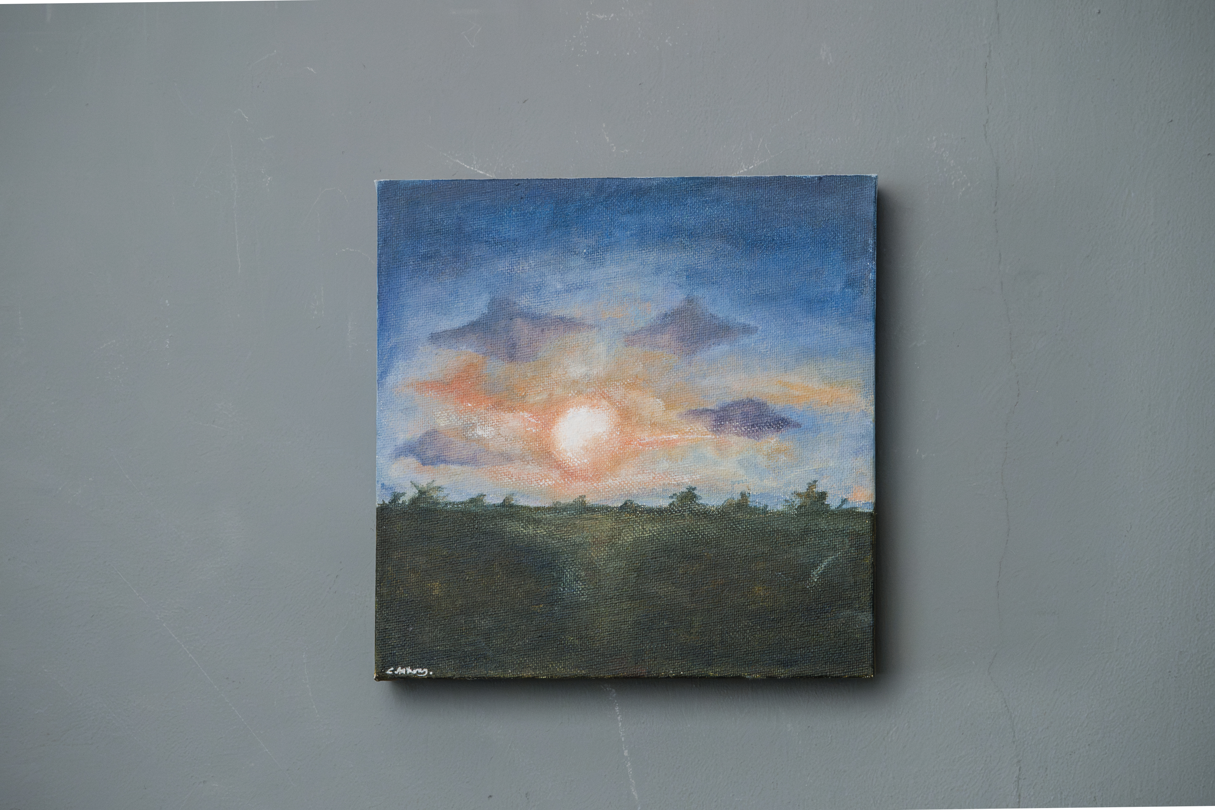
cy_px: 405
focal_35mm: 105
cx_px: 608
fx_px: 3543
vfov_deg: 13.0
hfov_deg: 19.5
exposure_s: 1/200
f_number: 4.5
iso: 5000
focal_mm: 70
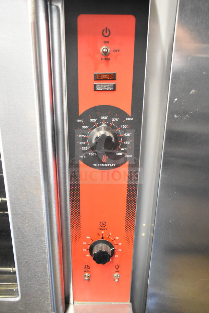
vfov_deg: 61.9
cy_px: 156
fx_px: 261
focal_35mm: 30
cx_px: 104
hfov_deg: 43.6
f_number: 3.5
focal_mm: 20
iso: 6400
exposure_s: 1/30
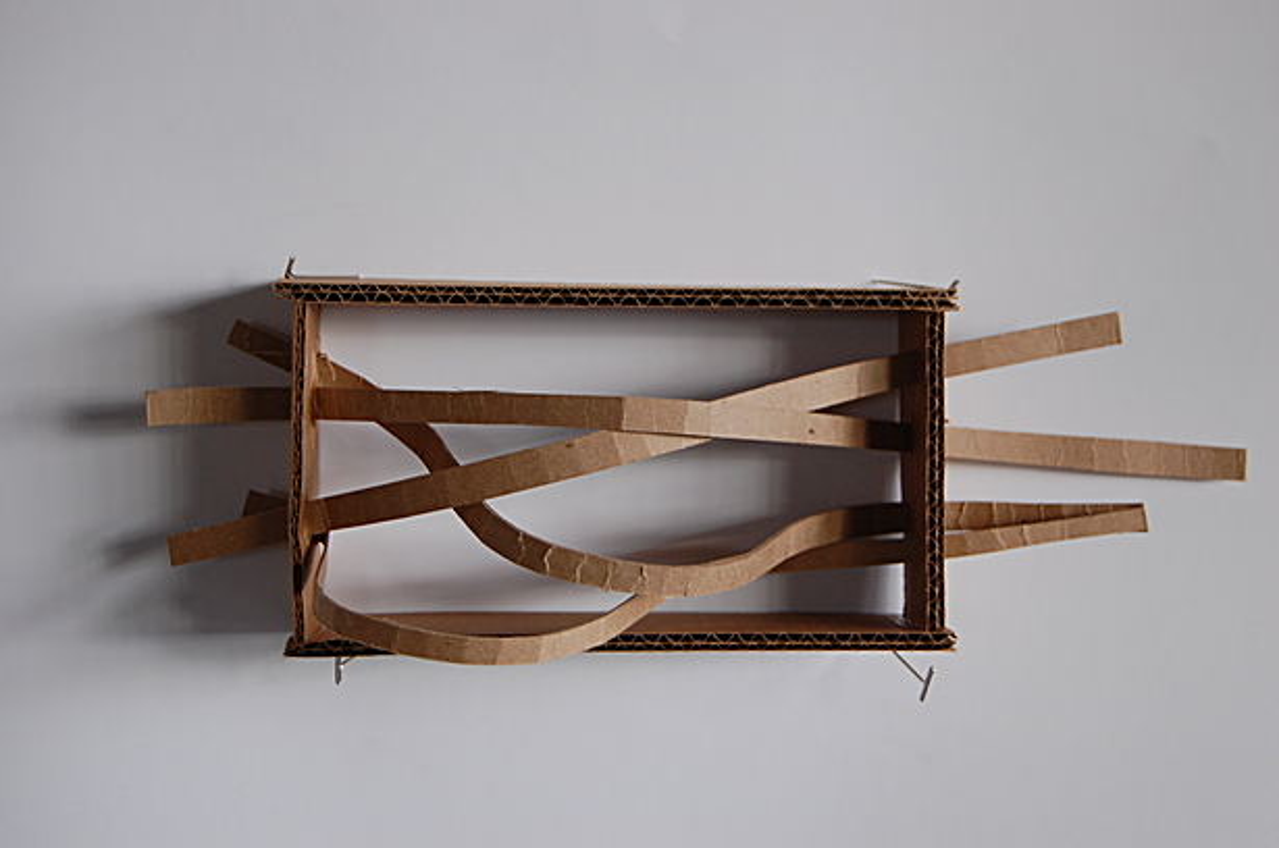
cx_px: 640
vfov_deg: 23.7
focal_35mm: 57
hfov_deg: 35.1
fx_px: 2022
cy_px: 424
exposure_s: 1/60
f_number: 4.8
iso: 400
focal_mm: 38
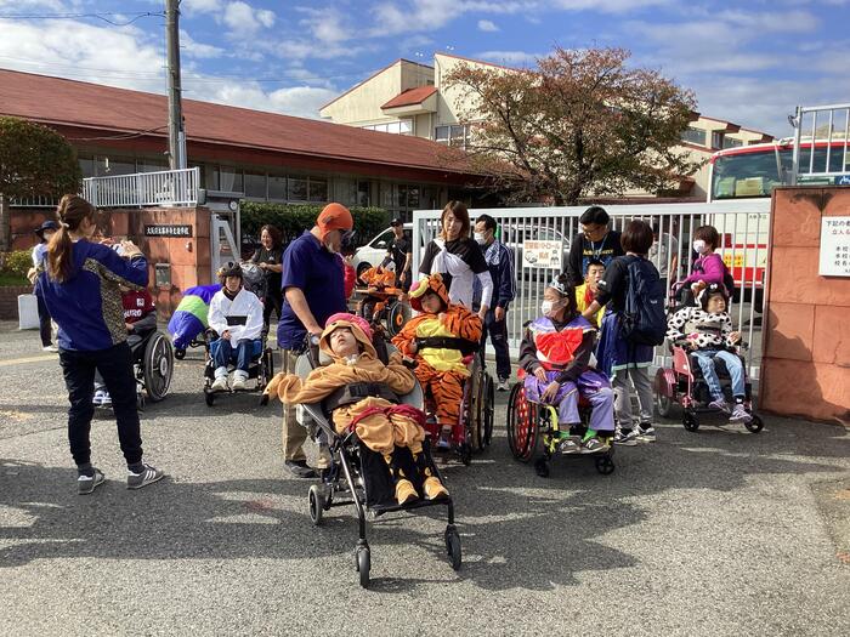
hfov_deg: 58.4
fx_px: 761
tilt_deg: -7.7
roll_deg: -2.0
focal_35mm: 31
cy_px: 318
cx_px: 425
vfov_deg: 45.4
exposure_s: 1/1131
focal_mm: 3.3
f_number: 2.4
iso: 25
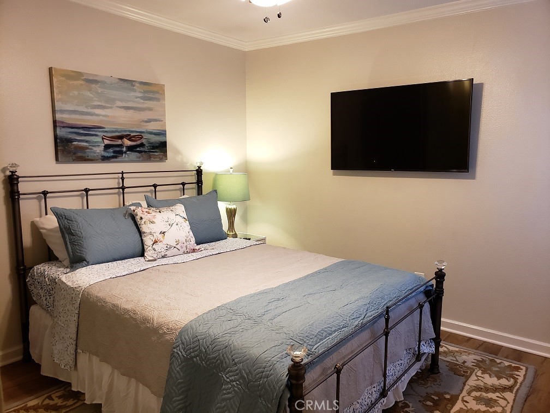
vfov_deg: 53.1
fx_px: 413
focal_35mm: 26
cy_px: 206
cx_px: 275
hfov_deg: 67.3
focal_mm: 4.3
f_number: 2.4
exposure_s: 1/40
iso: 320
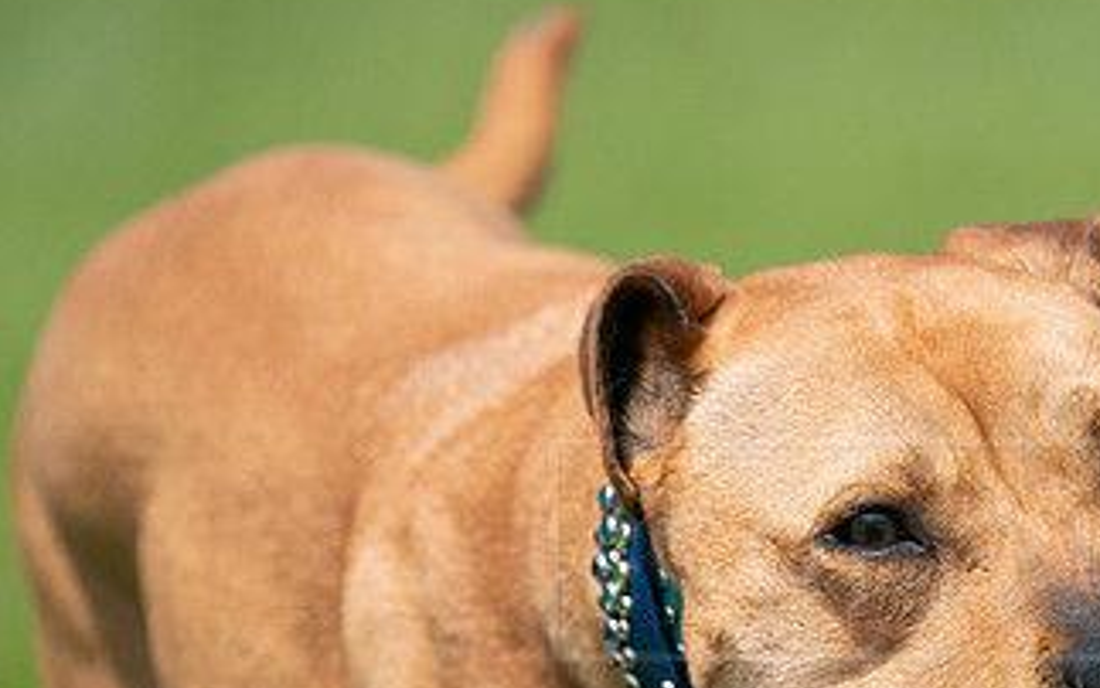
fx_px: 23957
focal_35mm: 799
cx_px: 875
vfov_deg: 1.6
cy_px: 608
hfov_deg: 2.6
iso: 400
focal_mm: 437
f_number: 6.3
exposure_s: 1/4000
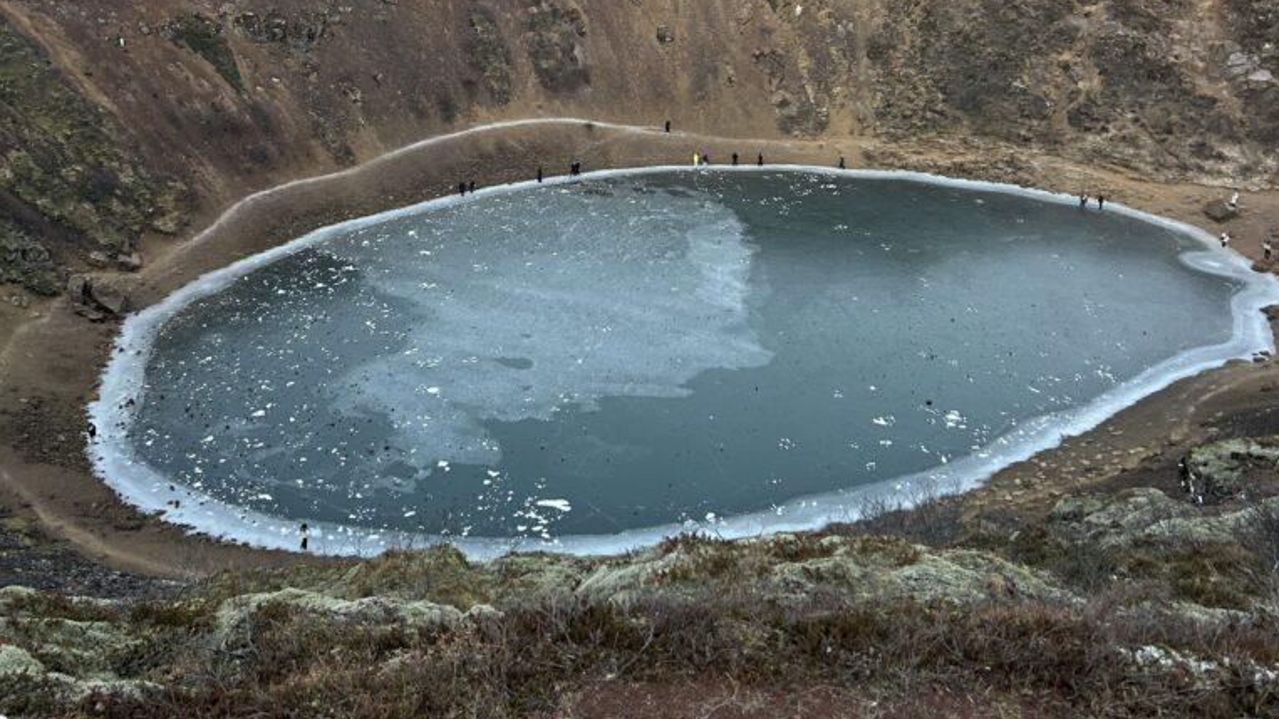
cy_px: 89
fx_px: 1289
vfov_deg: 30.0
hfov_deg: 52.8
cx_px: 642
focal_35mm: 38
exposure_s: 1/121
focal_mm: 5.7
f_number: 1.5
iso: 125
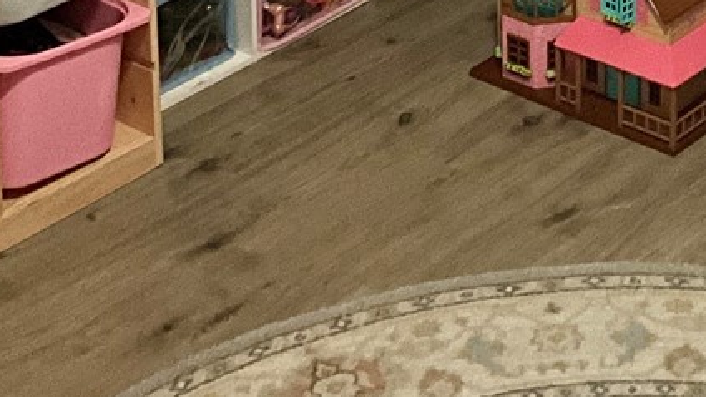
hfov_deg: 17.6
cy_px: -482
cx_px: 686
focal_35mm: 119
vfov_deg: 9.3
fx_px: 2228
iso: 125
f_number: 1.8
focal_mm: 3
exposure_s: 1/60
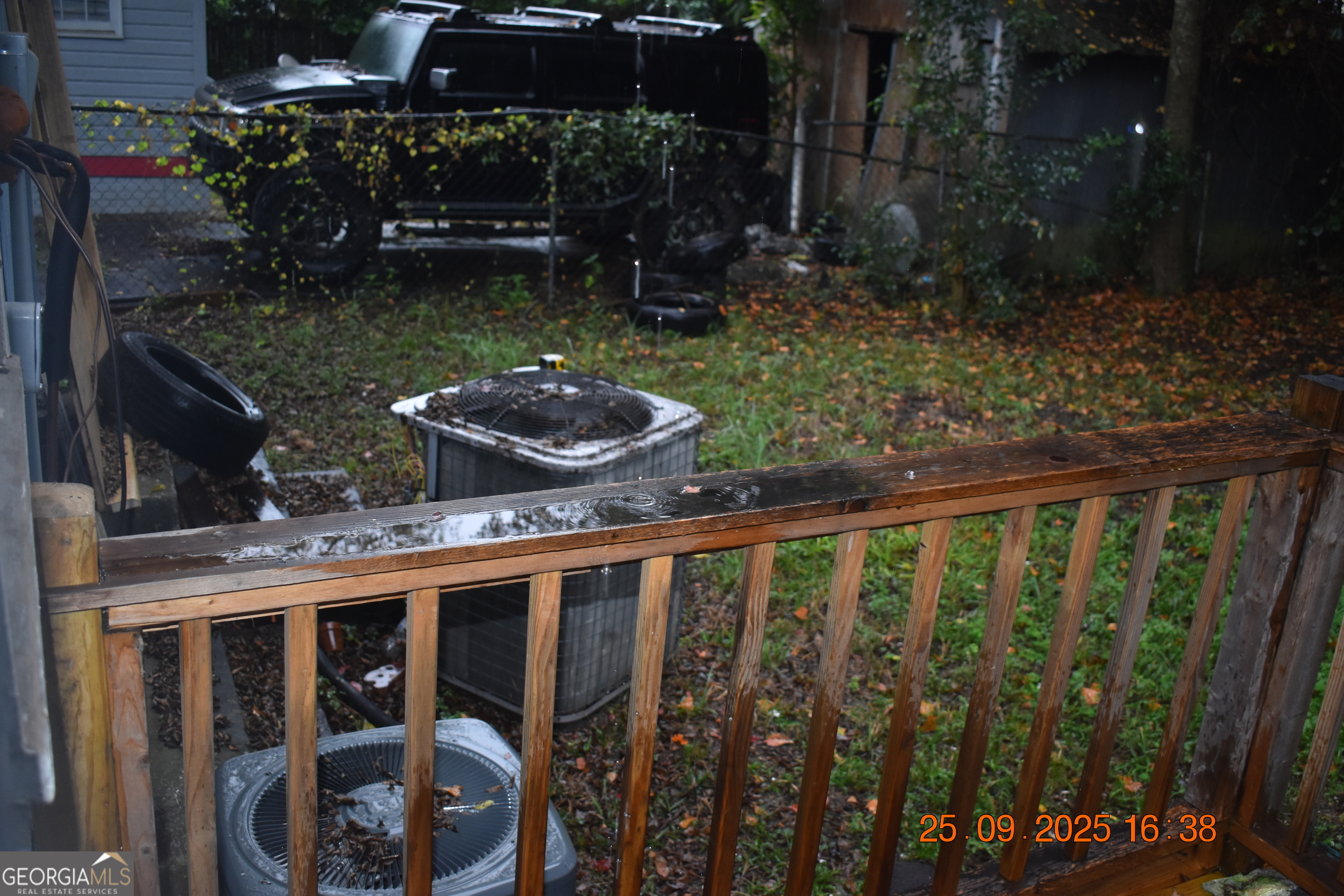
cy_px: 448
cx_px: 672
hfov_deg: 55.1
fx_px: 1288
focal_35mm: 34
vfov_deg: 38.4
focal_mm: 23
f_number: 3.8
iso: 800
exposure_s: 1/160
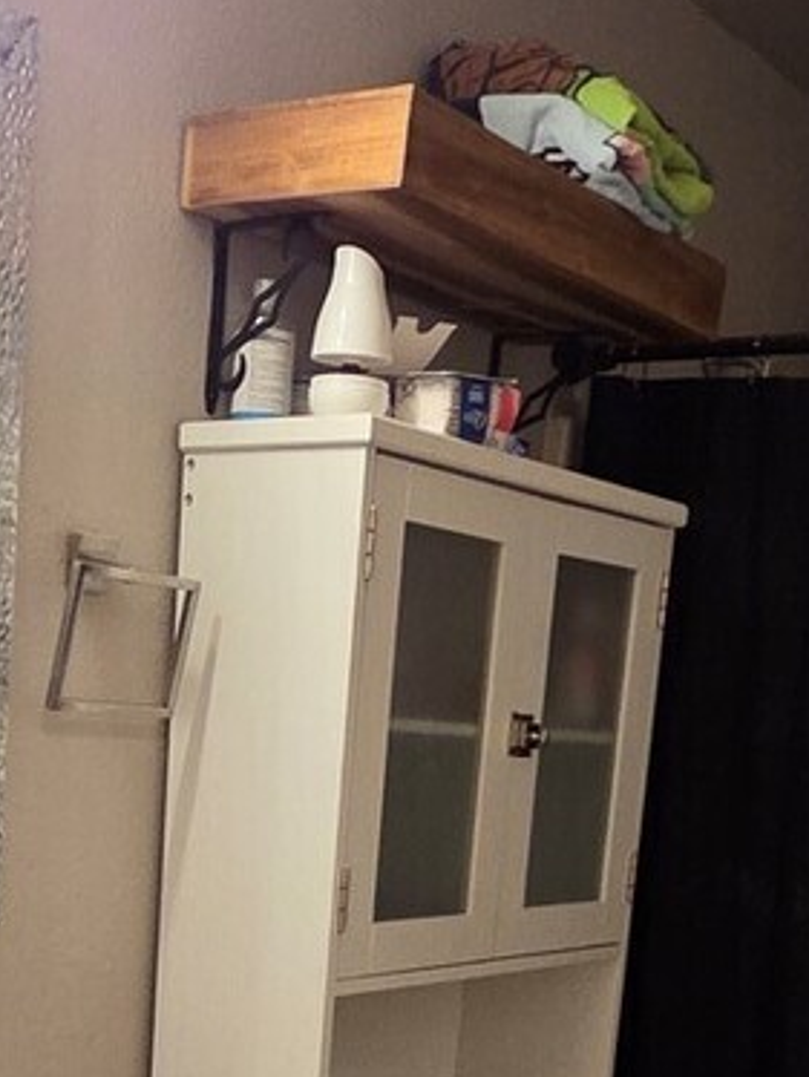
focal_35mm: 50
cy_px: 1042
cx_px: 302
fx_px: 1556
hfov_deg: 29.0
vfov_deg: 35.1
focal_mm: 2.2
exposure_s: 1/60
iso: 640
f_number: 2.2
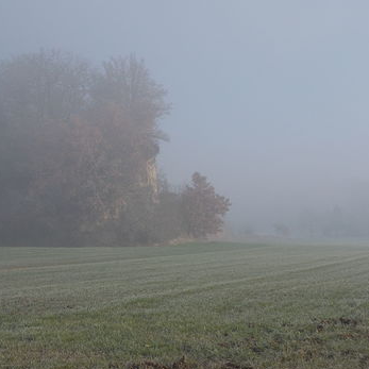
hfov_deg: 20.6
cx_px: 123
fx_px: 1013
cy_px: 174
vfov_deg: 20.6
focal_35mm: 84
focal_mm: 11.8
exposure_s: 1/400
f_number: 5.3
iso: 80
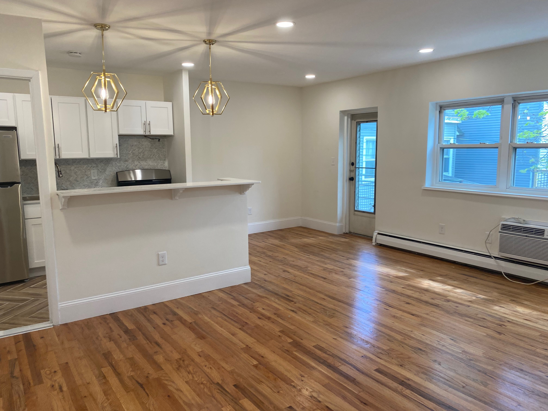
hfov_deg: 67.3
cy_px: 206
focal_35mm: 26
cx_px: 274
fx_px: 412
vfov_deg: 53.1
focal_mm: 4.25
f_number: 1.8
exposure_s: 1/120
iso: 64
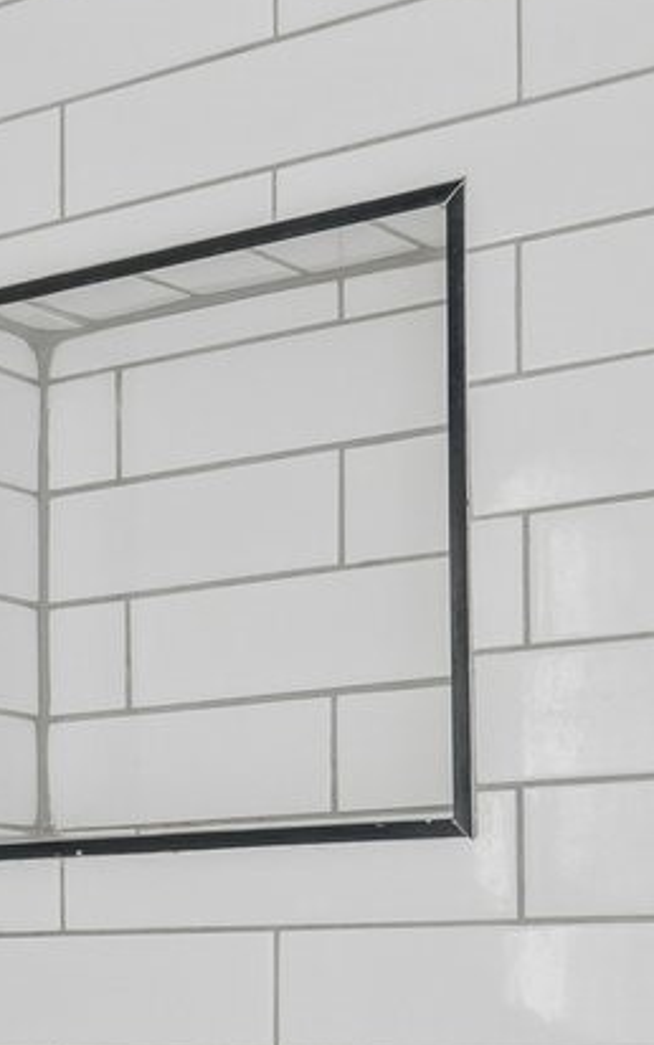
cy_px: 963
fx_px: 2307
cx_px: -378
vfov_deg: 24.7
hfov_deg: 14.8
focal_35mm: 81
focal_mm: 16
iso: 400
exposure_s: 1.3
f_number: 8
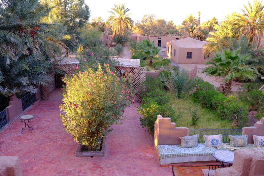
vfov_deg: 37.8
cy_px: 88
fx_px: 257
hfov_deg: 54.4
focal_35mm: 35
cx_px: 132
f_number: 4
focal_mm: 23
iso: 200
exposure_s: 1/34
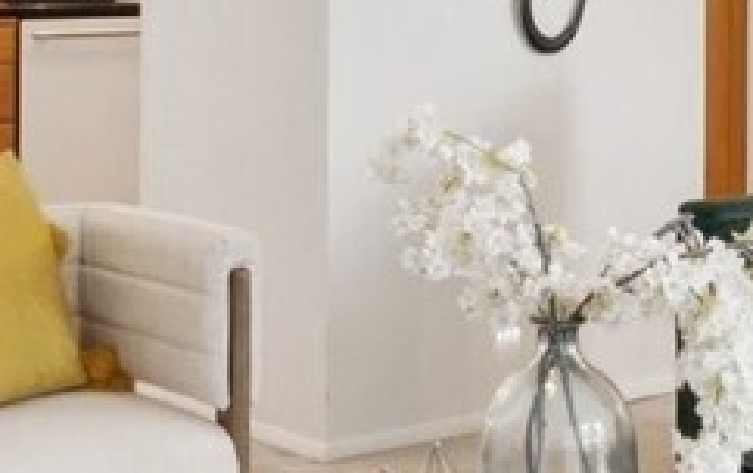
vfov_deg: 12.0
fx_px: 2199
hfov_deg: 19.2
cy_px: -104
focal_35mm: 107
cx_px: 633
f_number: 9
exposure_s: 1/4
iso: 250
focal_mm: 10
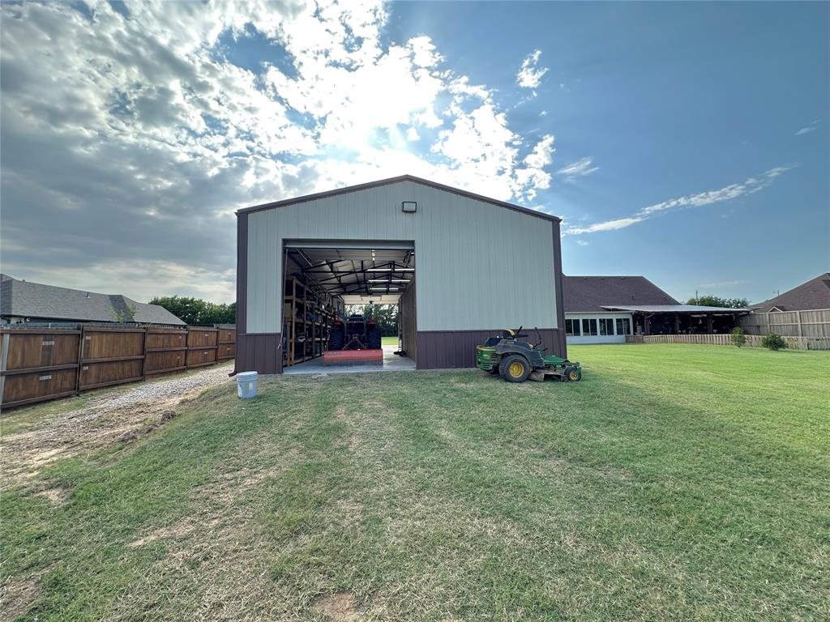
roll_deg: +1.5
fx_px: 336
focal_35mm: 14
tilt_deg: +4.0
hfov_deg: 102.1
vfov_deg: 85.7
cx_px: 415
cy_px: 311
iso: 40
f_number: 2.2
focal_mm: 2.22
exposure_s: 1/812
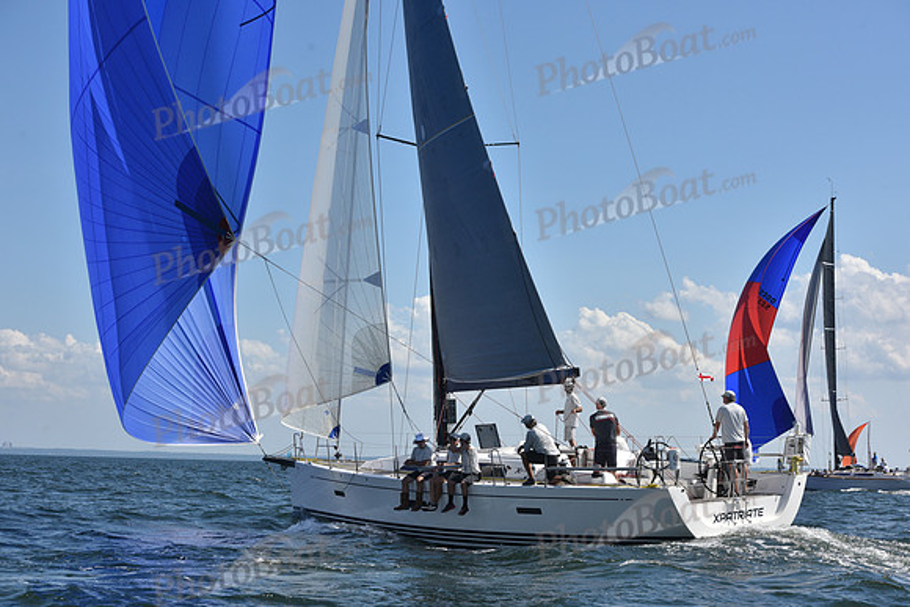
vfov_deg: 19.5
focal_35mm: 70
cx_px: 455
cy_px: 304
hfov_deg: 28.8
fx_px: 1770
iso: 320
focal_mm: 70
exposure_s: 1/1250
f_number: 9
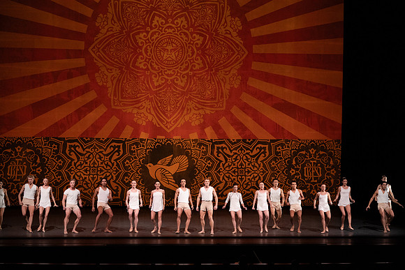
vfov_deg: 13.7
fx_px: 1125
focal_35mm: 100
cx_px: 202
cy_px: 135
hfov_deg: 20.4
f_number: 6.3
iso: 6400
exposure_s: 1/400
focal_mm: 100
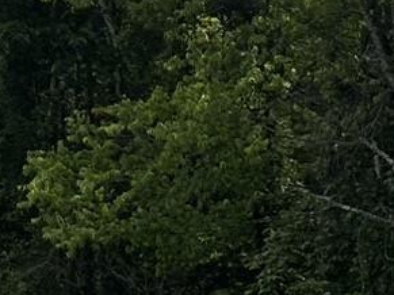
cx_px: -497
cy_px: 191
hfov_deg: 10.4
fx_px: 1923
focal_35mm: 169
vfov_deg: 8.8
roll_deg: +2.0
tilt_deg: -1.2
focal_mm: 6.86
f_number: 1.78
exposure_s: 1/4348
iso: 80
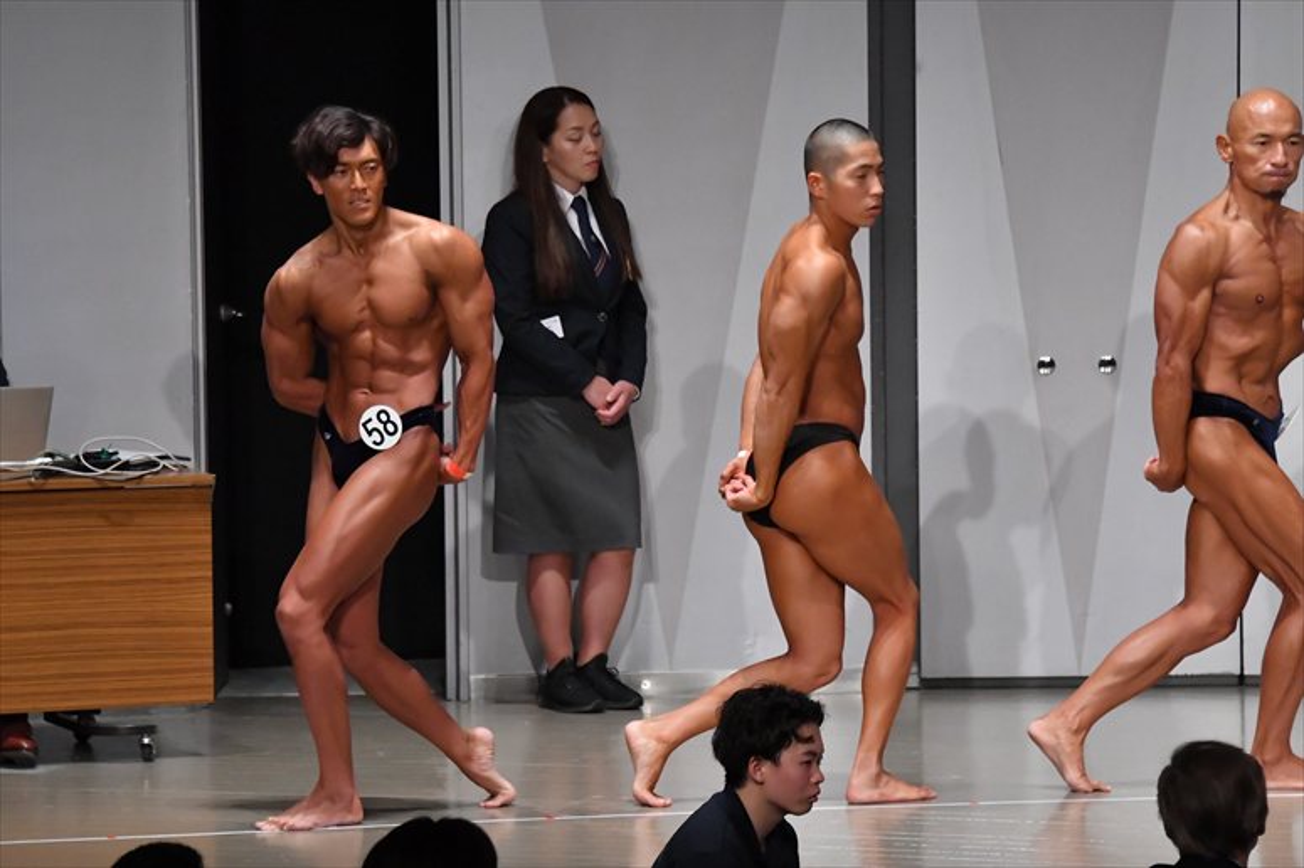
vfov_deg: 6.1
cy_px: 434
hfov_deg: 9.2
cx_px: 652
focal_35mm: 225
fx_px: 8146
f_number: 5.6
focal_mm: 150
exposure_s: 1/400
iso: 6400
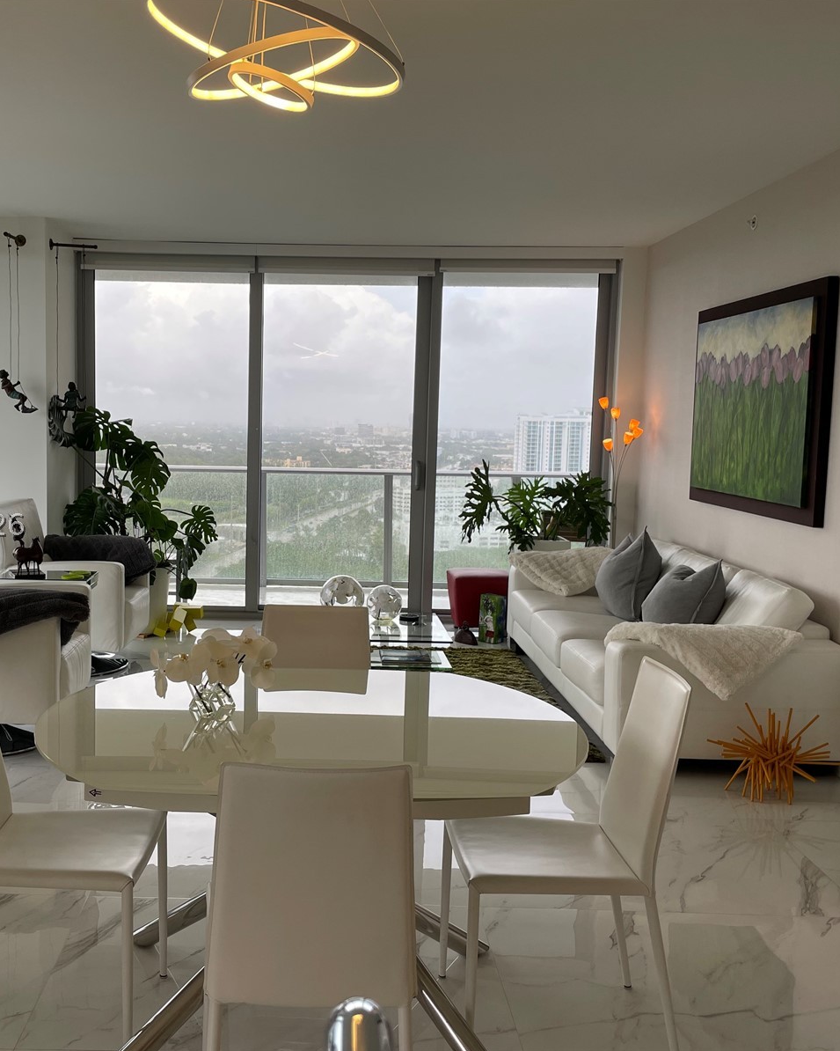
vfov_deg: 52.8
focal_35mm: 34
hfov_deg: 42.9
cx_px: 295
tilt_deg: -5.9
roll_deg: -0.7
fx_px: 1057
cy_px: 525
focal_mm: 4.2
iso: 32
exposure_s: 1/144
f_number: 1.6
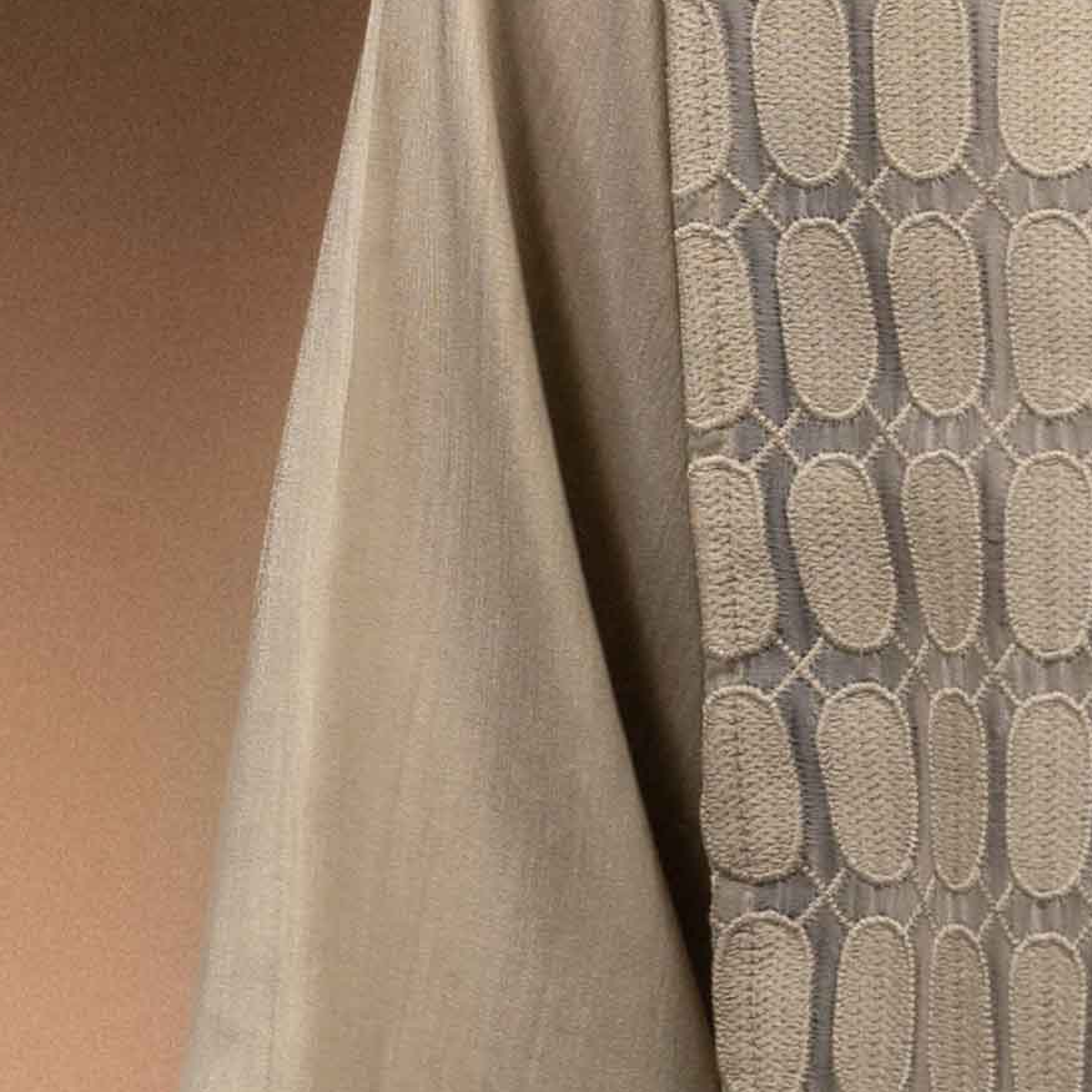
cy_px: 748
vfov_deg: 4.3
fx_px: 14669
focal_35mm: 411
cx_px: 1632
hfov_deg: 4.2
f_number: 5
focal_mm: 70
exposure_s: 1/160
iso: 400
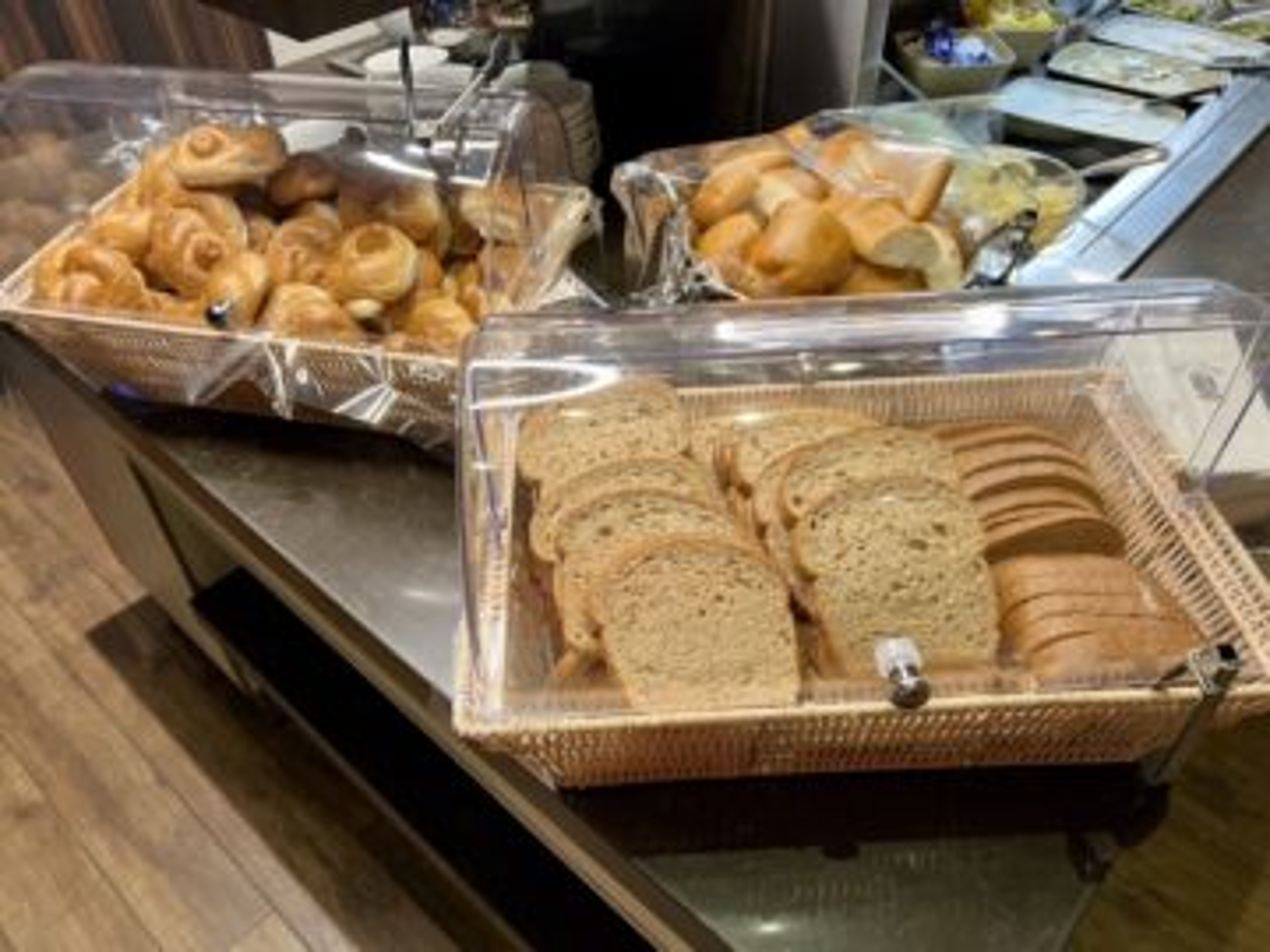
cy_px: 476
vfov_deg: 53.1
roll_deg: +2.2
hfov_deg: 67.3
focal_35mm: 26
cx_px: 635
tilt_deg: -43.3
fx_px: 954
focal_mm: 5.7
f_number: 1.5
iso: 125
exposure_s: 1/100
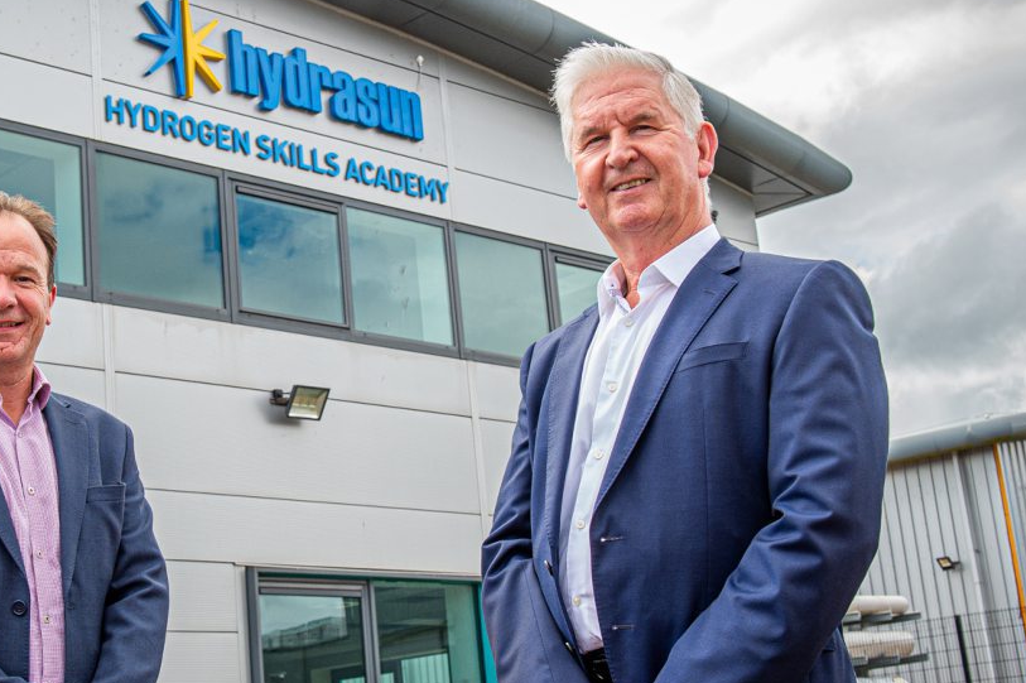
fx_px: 1766
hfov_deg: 32.0
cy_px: 346
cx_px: 307
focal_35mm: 62
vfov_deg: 21.9
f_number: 6.3
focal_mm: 35
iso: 320
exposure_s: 1/320
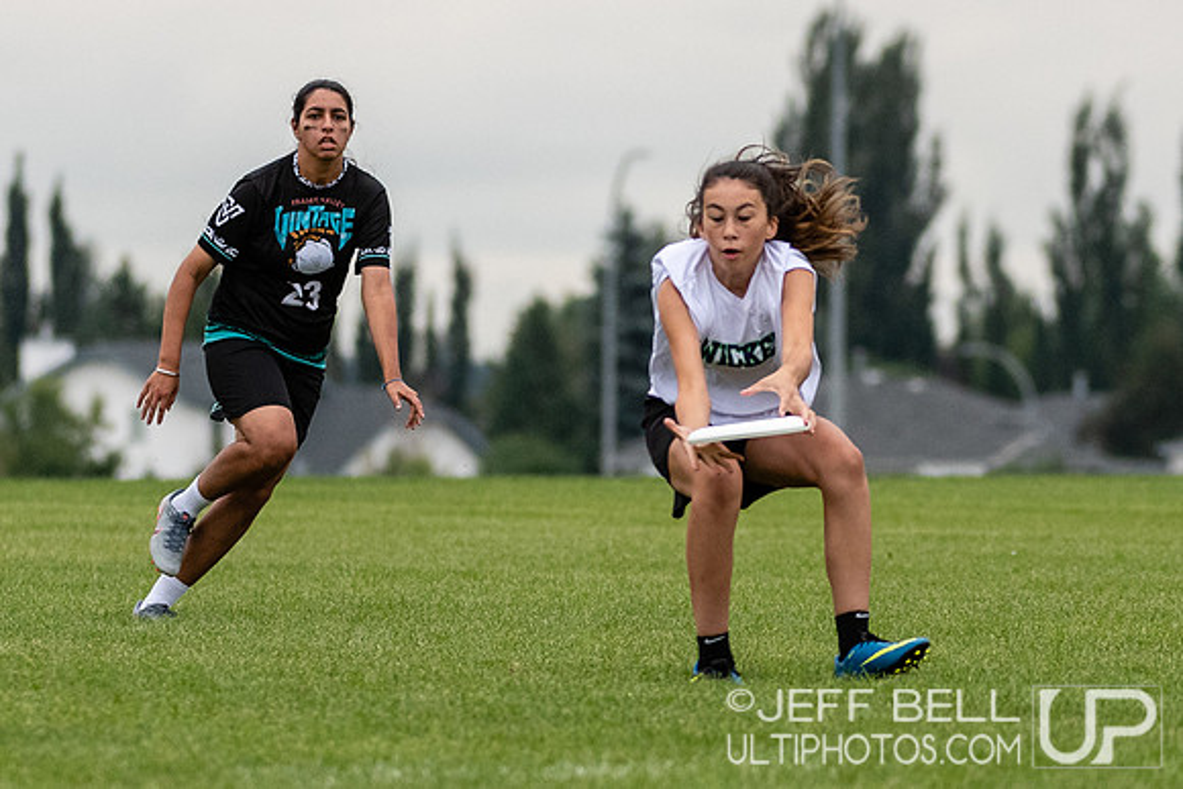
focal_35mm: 660
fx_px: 21687
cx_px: 676
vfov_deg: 2.1
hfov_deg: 3.1
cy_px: 254
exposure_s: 1/2500
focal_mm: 200
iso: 1000
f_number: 4
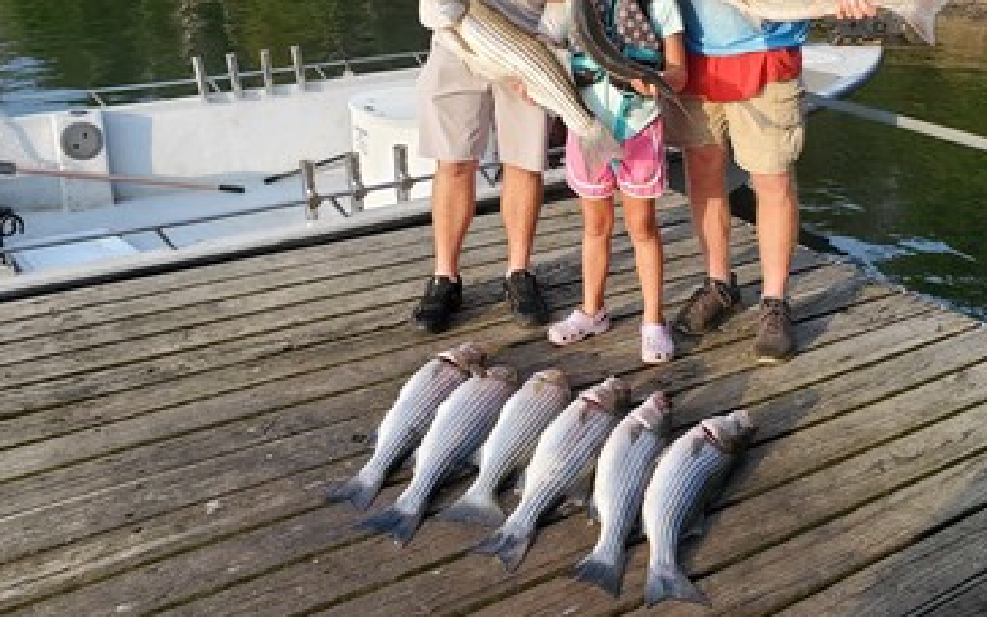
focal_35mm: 37
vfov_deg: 33.7
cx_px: 598
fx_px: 995
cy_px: 147
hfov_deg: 52.3
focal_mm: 4.3
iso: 50
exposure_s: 1/365
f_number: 2.4
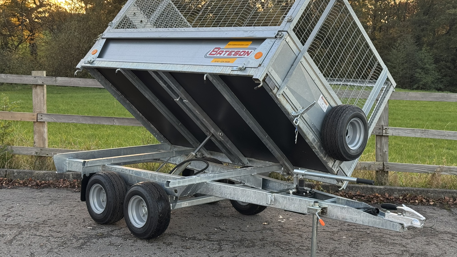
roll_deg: -0.3
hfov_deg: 39.2
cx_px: 231
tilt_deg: -6.6
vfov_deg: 22.6
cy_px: 113
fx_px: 642
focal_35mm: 53
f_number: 1.78
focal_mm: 6.76
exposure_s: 1/187
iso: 64
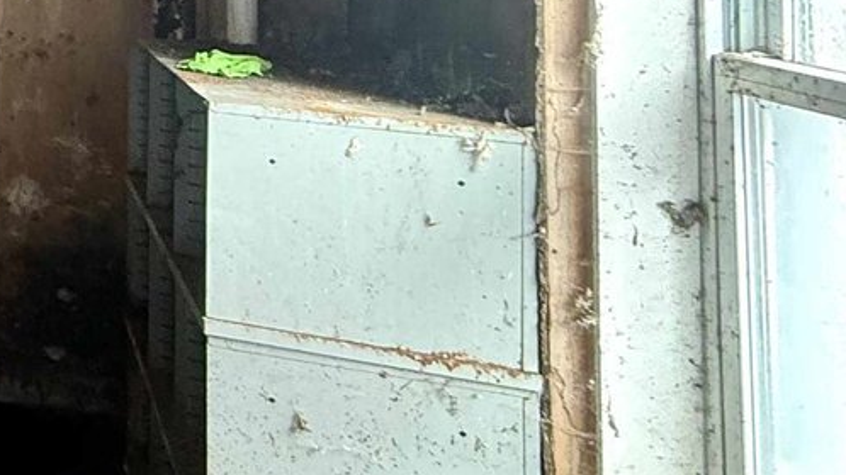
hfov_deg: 26.1
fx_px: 1099
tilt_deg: +2.4
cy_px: -146
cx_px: -511
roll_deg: -0.6
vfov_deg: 21.9
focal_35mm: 49
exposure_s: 1/60
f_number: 2.2
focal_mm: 2.22
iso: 400
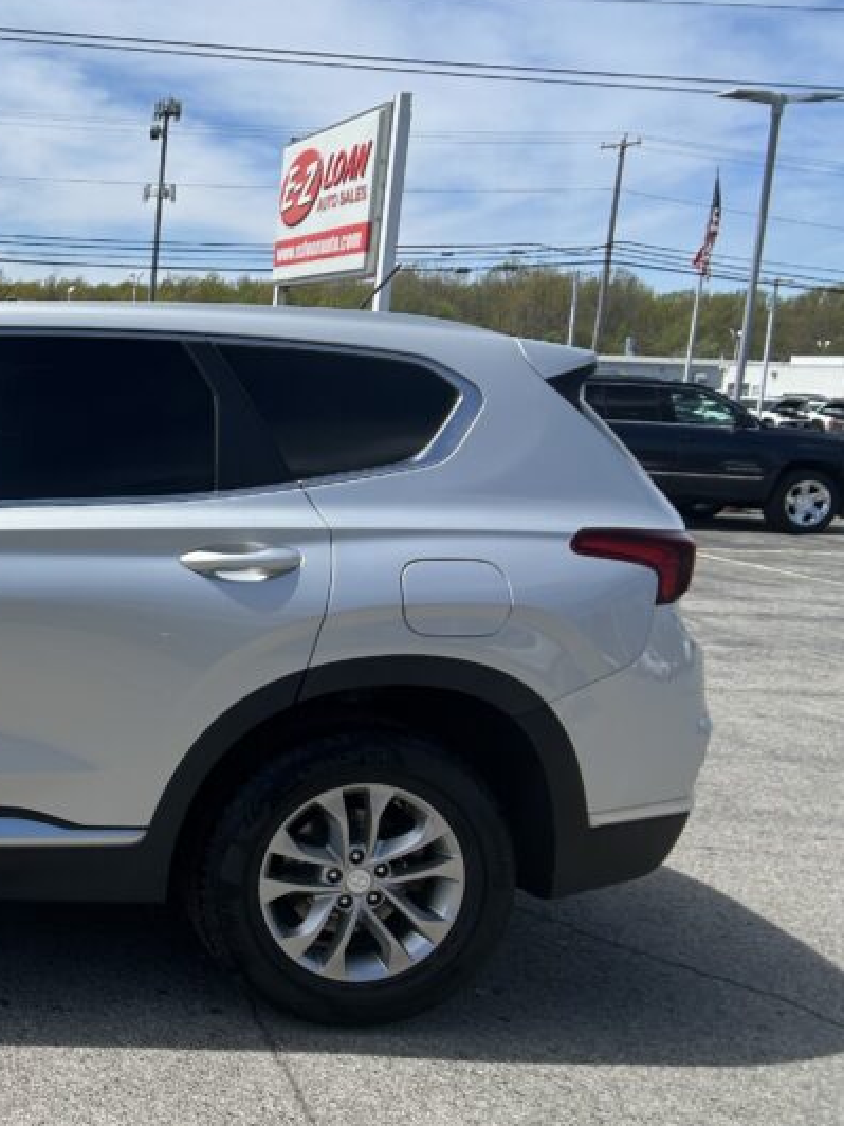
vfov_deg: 38.2
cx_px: -235
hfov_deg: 25.4
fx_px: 1625
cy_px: 514
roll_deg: -2.0
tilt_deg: -9.1
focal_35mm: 50
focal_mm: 5.7
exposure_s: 1/5319
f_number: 1.5
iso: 50
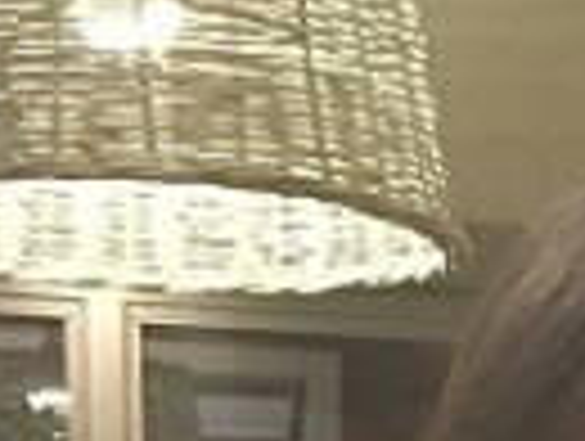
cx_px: 1305
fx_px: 2641
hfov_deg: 11.0
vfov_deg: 8.9
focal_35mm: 156
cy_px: 947
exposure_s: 1/17
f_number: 2.2
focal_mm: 4.15
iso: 200
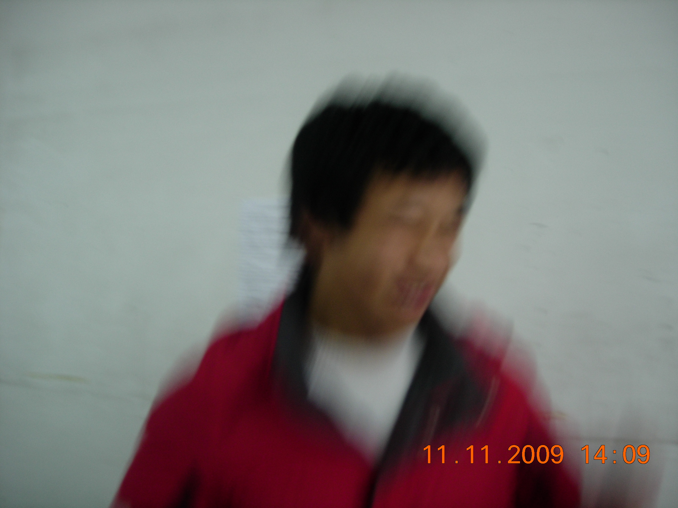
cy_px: 254
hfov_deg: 49.0
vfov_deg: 37.7
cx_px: 339
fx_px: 744
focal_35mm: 38
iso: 64
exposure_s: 1/19.5
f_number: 2.8
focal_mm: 7.8
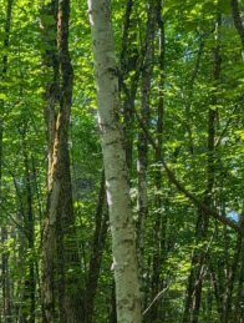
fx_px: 692
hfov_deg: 18.7
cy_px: 329
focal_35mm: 74
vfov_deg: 24.9
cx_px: -68
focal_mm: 6.9
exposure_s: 1/579
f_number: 1.68
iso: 20
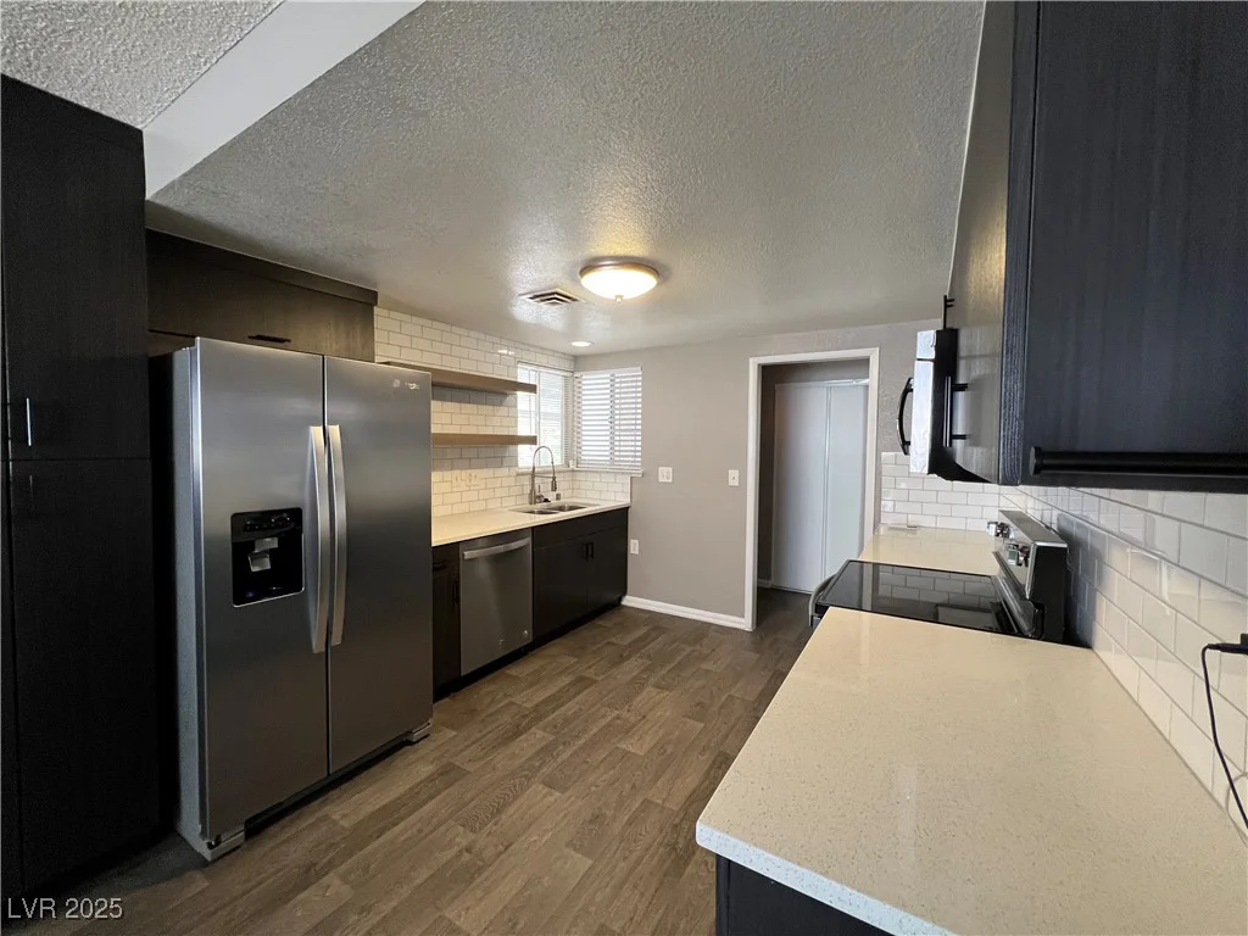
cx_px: 624
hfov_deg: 106.2
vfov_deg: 89.9
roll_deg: +0.0
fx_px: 469
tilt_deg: -2.7
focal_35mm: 13
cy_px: 468
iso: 250
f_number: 1.8
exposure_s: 1/60
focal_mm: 1.57
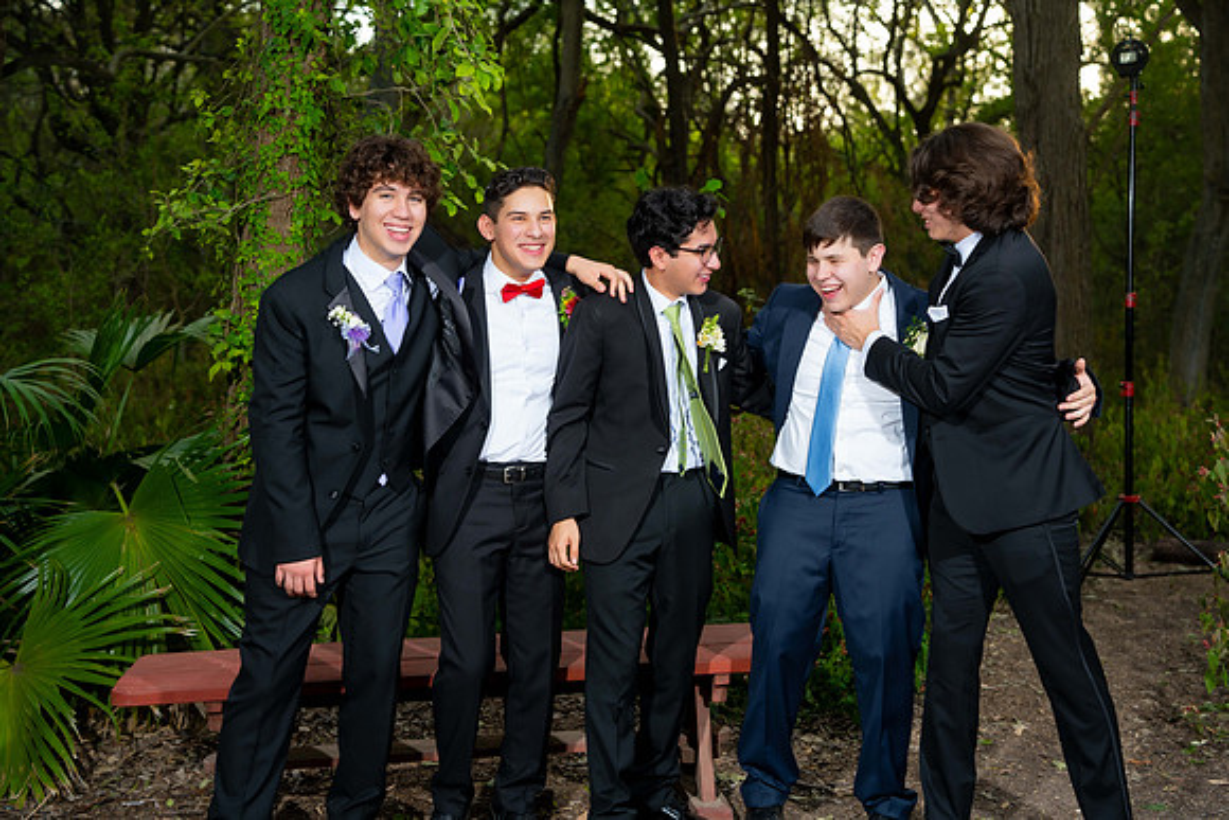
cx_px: 614
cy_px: 410
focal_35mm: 46
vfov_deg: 29.3
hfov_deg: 42.7
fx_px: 1571
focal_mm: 46
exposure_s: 1/200
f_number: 3.2
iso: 160
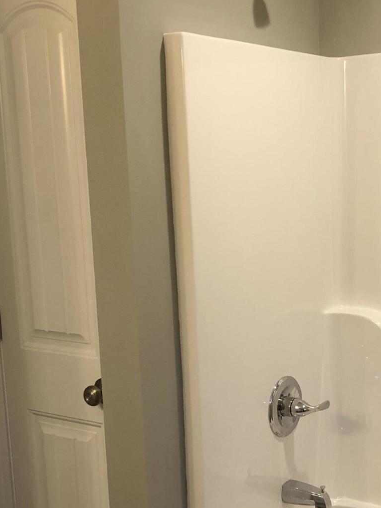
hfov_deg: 26.3
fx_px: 807
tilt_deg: -8.7
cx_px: 277
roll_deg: +1.2
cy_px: 304
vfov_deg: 34.8
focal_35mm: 55
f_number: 1.8
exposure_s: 1/20
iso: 40
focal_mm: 3.99
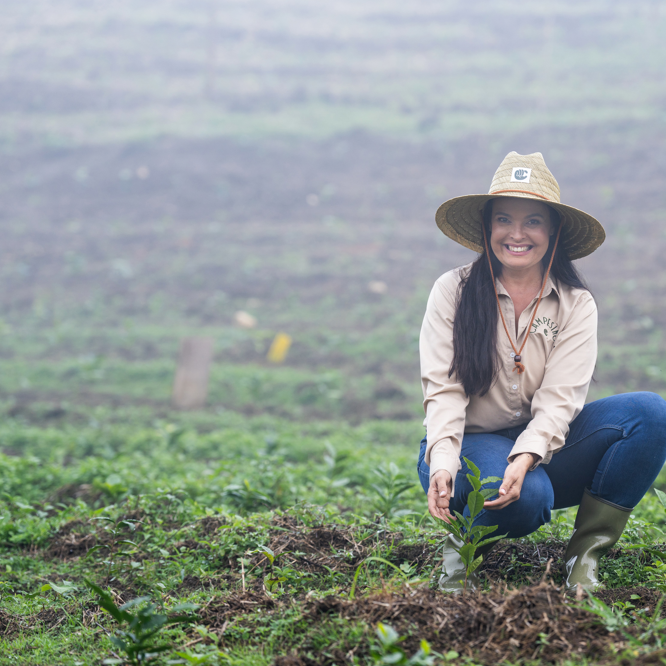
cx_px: 413
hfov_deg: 10.7
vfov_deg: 10.7
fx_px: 3570
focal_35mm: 164
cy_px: 334
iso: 250
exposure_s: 1/200
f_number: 3.2
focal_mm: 128
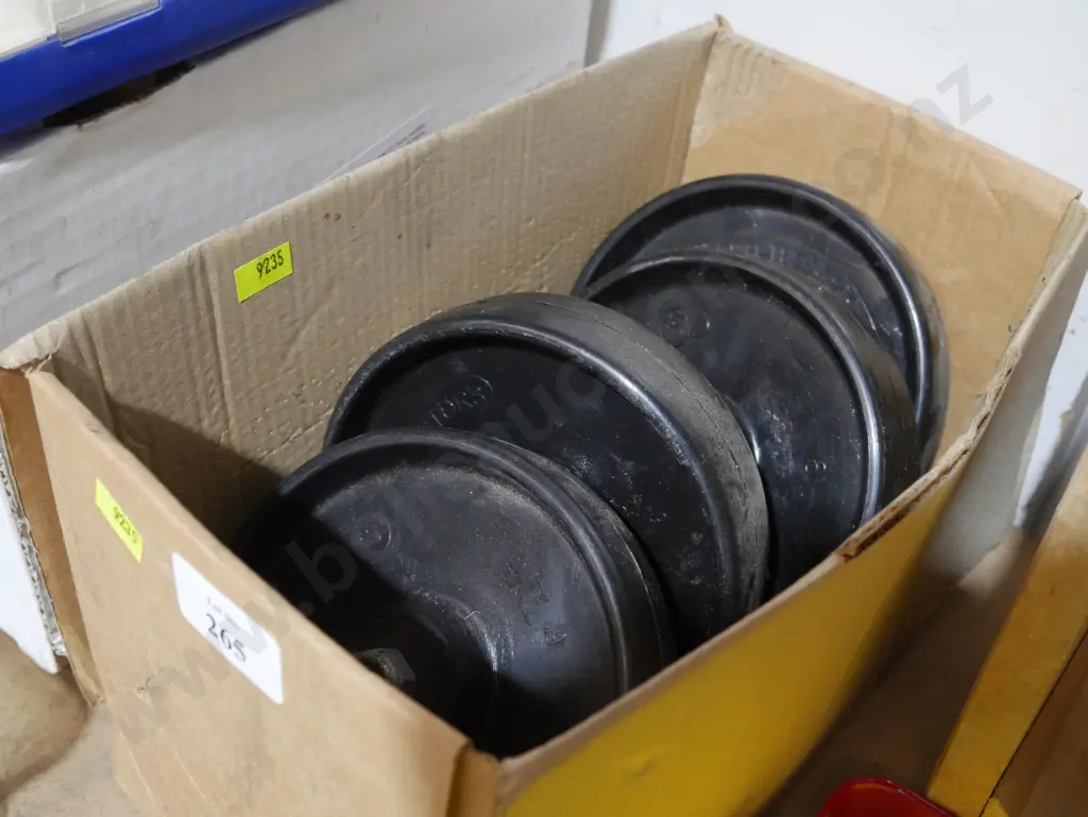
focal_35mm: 40
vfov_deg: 36.0
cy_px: 408
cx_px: 544
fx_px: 1258
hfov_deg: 46.8
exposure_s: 1/60
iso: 1600
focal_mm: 20
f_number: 4.5
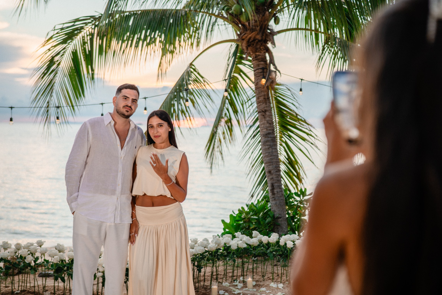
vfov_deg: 25.4
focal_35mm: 53
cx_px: 221
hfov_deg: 37.4
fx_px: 653
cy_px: 148
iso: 160
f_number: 2.2
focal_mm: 50
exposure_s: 1/400
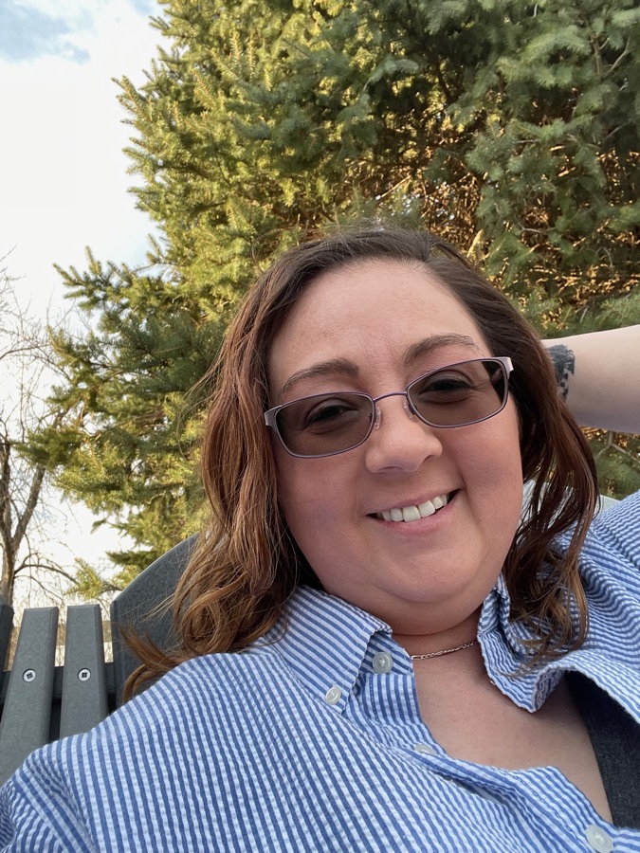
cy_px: 426
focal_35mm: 30
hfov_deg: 46.8
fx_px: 740
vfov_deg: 60.0
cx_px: 320
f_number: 2.2
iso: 50
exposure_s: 1/121
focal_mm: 2.71
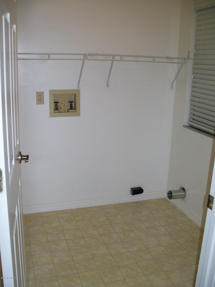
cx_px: 108
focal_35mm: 36
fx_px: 298
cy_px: 144
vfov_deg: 51.4
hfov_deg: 39.7
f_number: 2.7
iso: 64
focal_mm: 6
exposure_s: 1/125
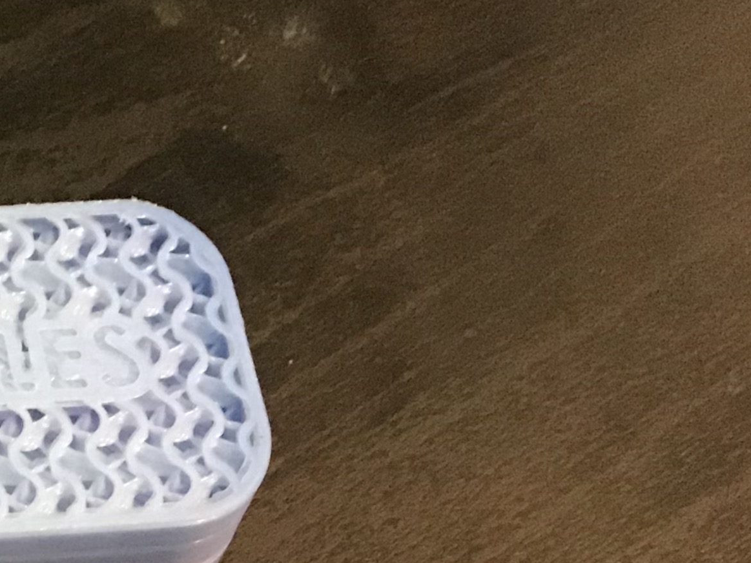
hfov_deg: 20.8
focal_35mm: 87
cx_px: -187
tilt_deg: -62.6
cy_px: 600
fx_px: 1887
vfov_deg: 16.5
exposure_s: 1/15
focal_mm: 3.3
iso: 400
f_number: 2.4
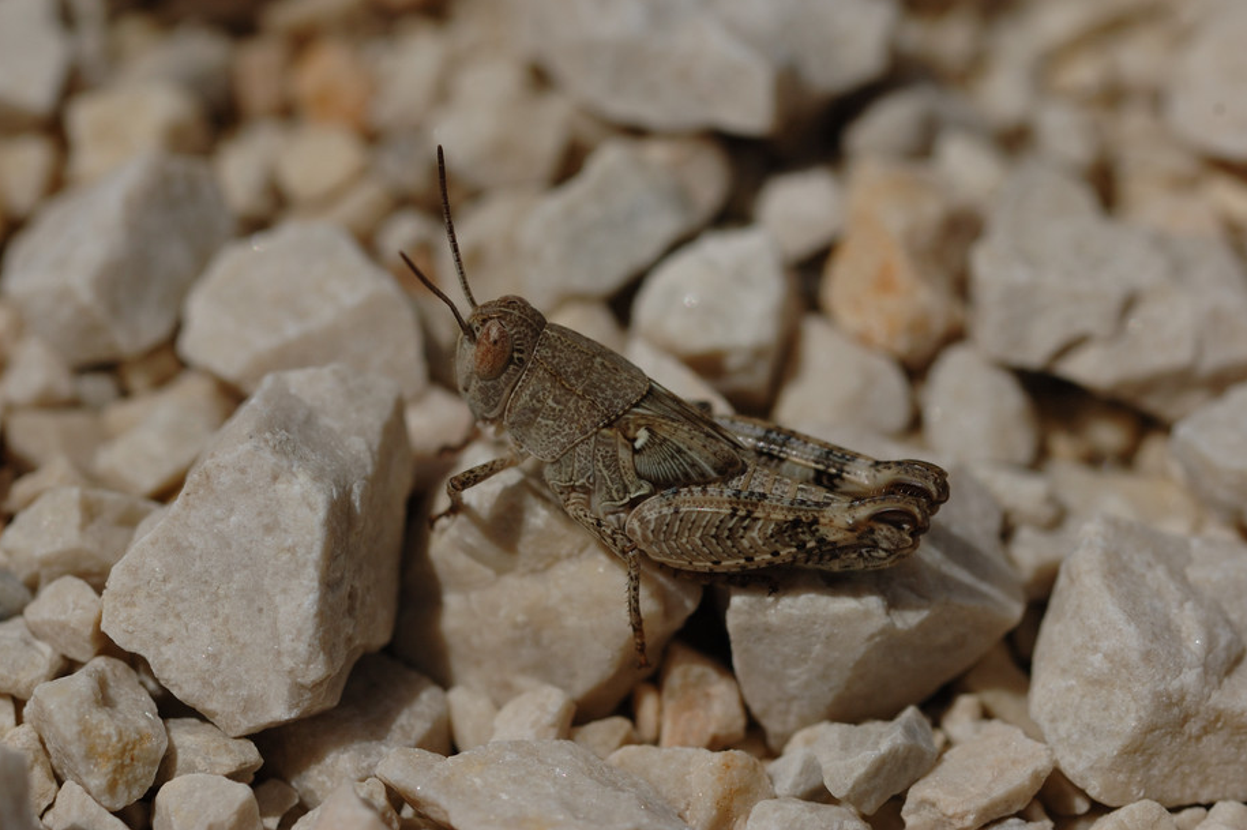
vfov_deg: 8.3
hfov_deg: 12.4
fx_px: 5730
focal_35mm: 166
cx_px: 617
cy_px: 406
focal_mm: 105
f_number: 10
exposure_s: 1/2000
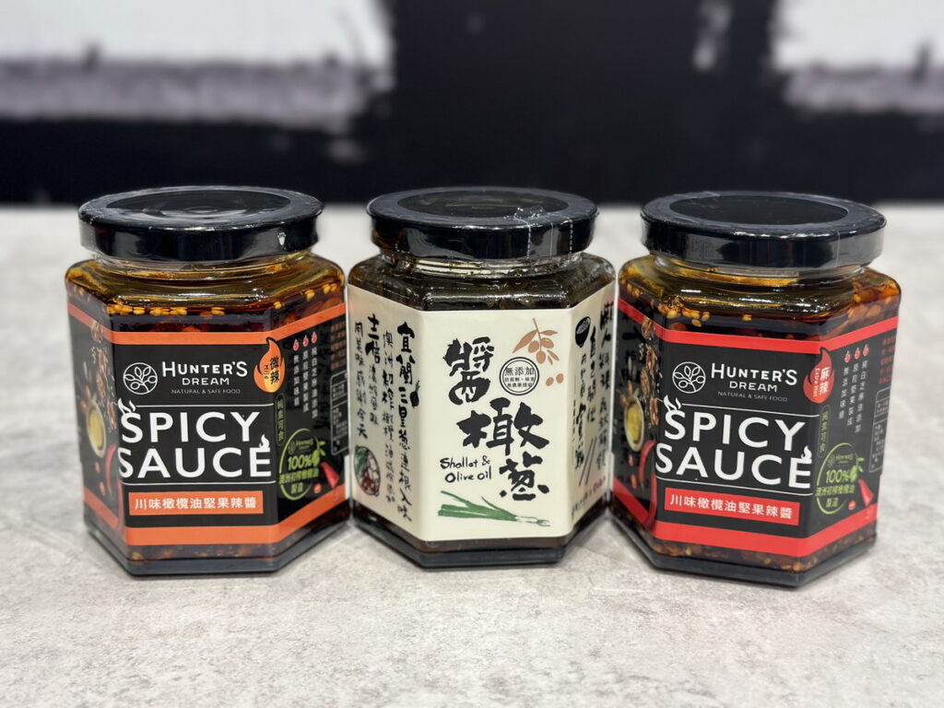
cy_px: 354
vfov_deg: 30.3
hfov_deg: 39.7
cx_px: 472
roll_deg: -0.5
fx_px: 1309
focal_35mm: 48
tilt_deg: -16.5
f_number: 1.78
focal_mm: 6.86
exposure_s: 1/60
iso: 100
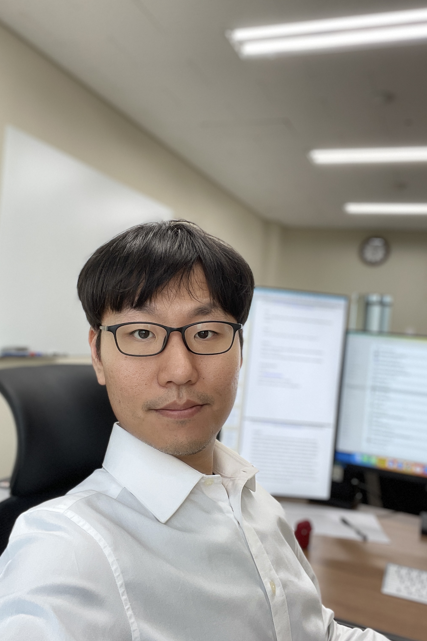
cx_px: 204
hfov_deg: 41.1
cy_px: 326
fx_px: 569
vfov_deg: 58.7
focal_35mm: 32
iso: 125
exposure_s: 1/60
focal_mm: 2.71
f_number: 2.2
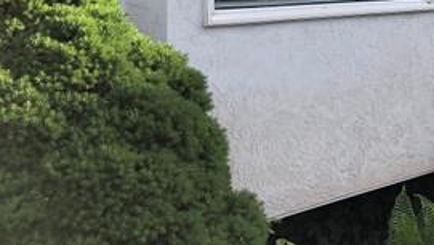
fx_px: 829
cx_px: 458
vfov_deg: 16.1
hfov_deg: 27.3
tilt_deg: +3.4
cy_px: -53
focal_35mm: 72
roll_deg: +1.5
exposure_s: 1/787
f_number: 1.8
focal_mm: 3.99
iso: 20
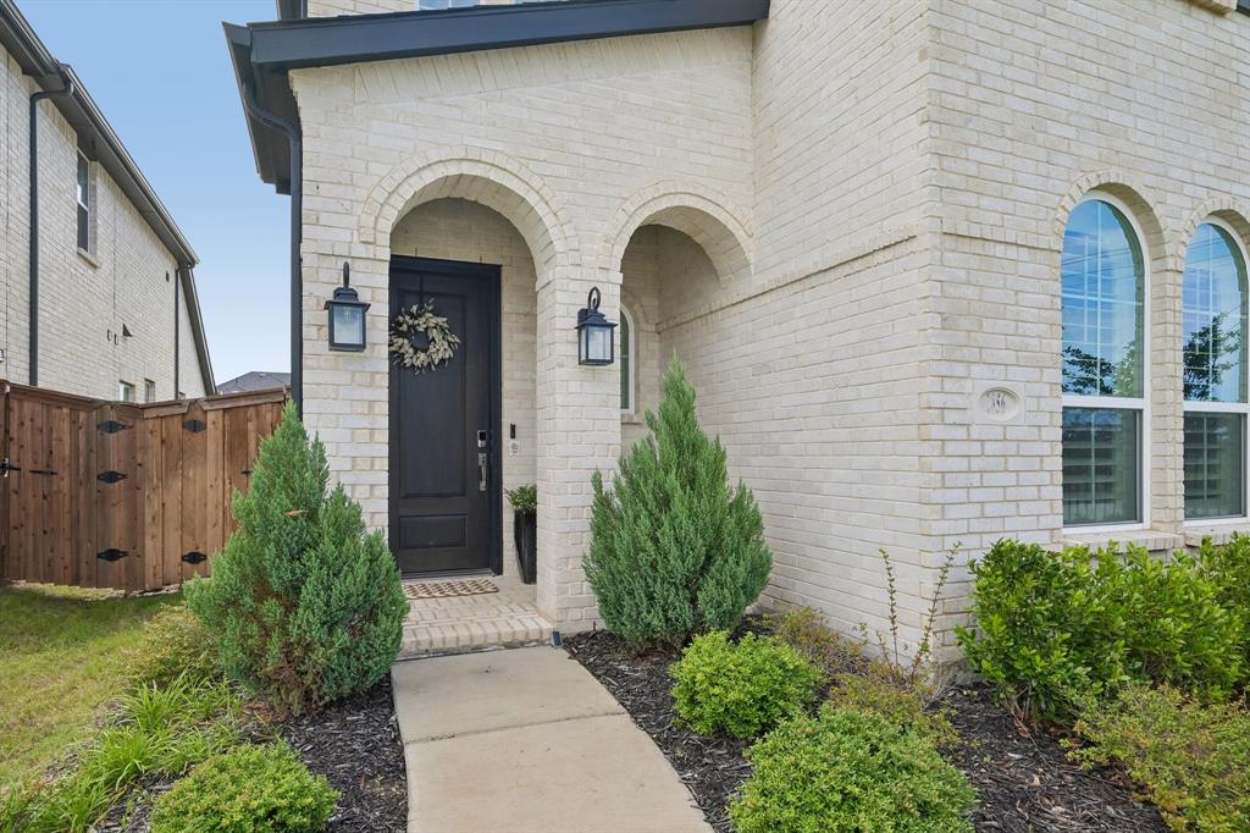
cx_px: 625
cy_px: 416
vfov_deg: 63.2
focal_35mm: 20
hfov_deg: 85.4
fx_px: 677
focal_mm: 19.5
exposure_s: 1/640
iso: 400
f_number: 8
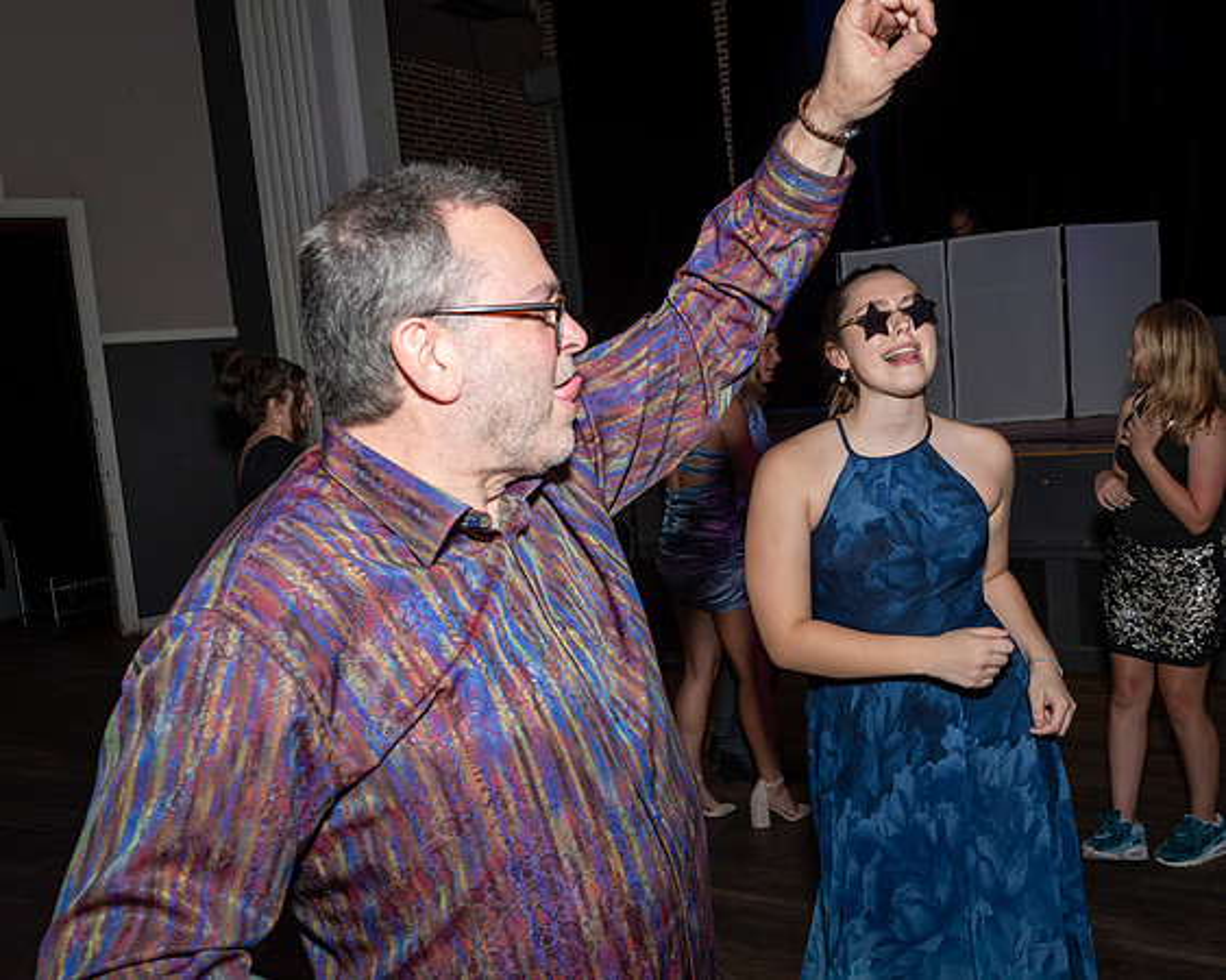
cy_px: 490
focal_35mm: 34
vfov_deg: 43.6
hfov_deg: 53.1
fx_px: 1225
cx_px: 675
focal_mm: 20
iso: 400
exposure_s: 1/250
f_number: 6.3
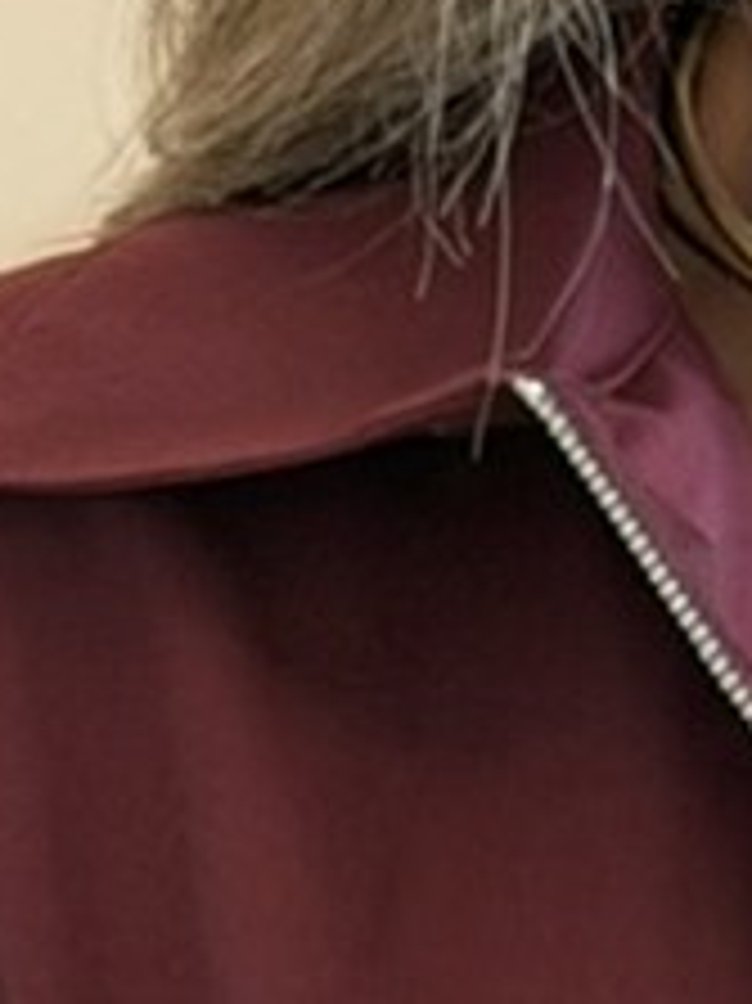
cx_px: 1229
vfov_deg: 5.4
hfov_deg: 4.3
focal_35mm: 345
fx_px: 10003
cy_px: 3138
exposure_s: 1/60
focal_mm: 6.76
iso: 200
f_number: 1.78
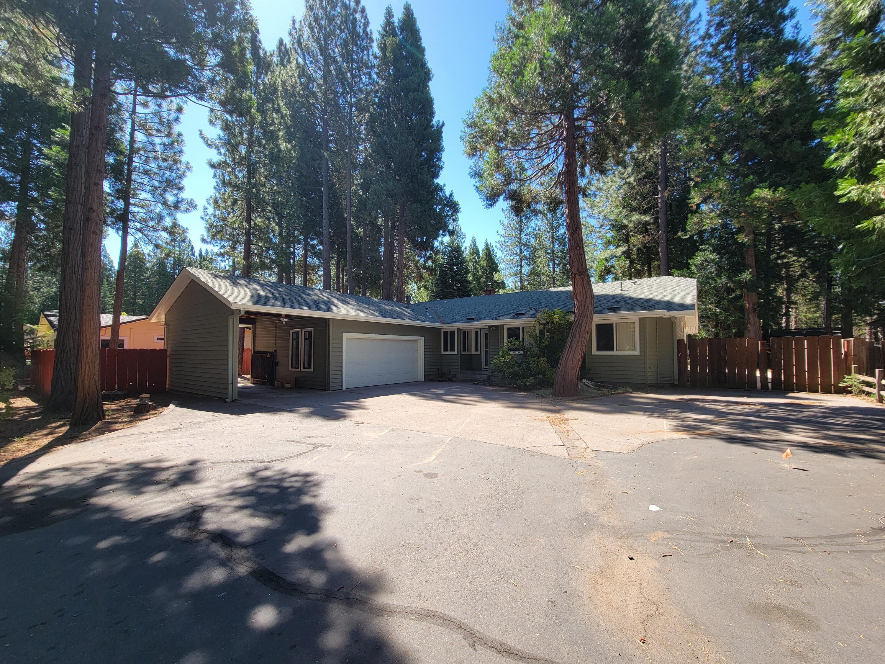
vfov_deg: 89.9
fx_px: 332
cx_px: 442
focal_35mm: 13
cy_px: 332
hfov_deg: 106.2
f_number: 2.2
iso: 50
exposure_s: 1/489
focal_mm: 2.2
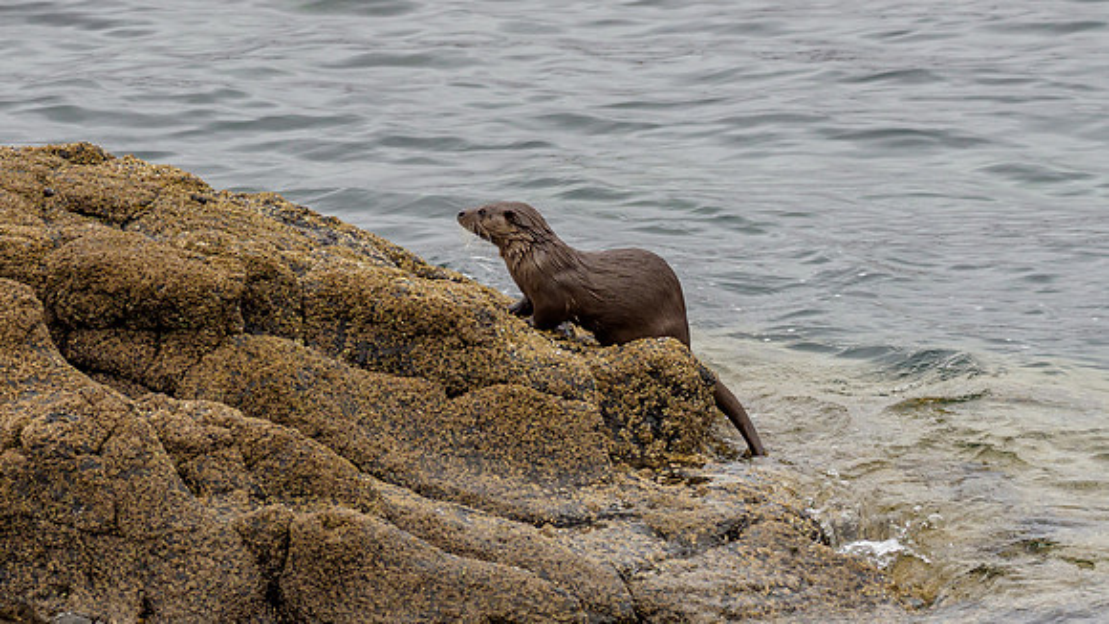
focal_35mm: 1061
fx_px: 31186
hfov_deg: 2.0
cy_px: 320
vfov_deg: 1.1
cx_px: 537
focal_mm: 300
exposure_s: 1/1250
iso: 500
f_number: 4
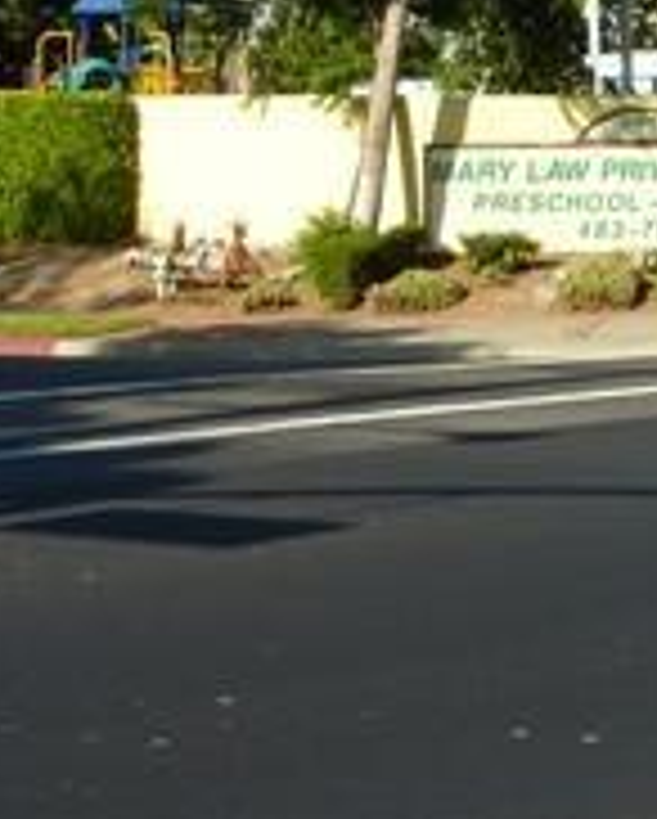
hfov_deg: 12.6
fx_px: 2912
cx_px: 756
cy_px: 130
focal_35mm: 120
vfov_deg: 15.9
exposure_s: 1/500
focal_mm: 5.7
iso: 80
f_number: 4
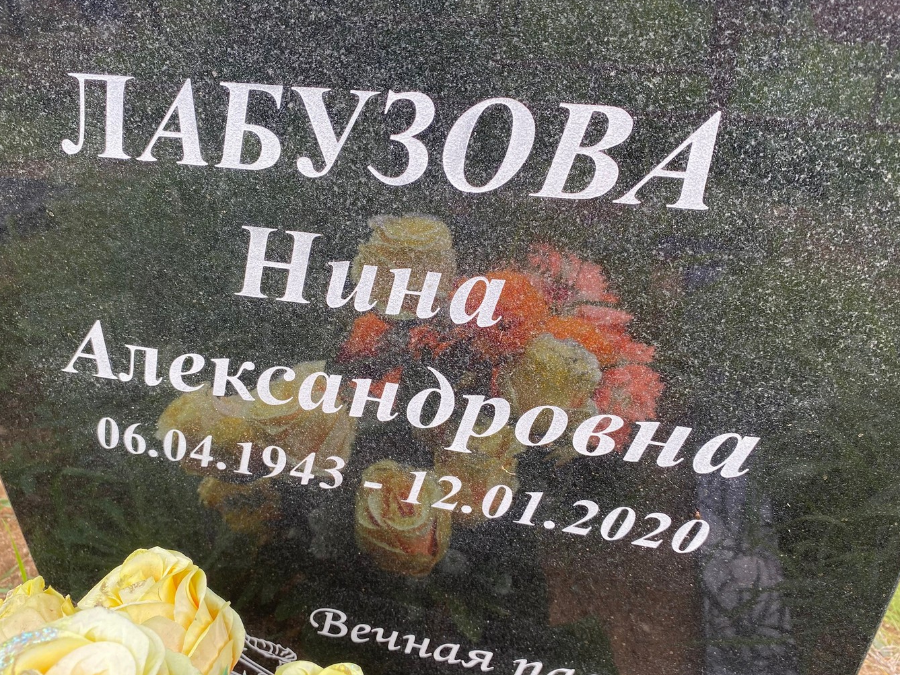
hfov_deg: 63.4
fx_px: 728
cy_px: 326
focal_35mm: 28
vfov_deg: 49.7
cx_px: 441
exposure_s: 1/259
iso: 32
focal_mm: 4.25
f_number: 1.8
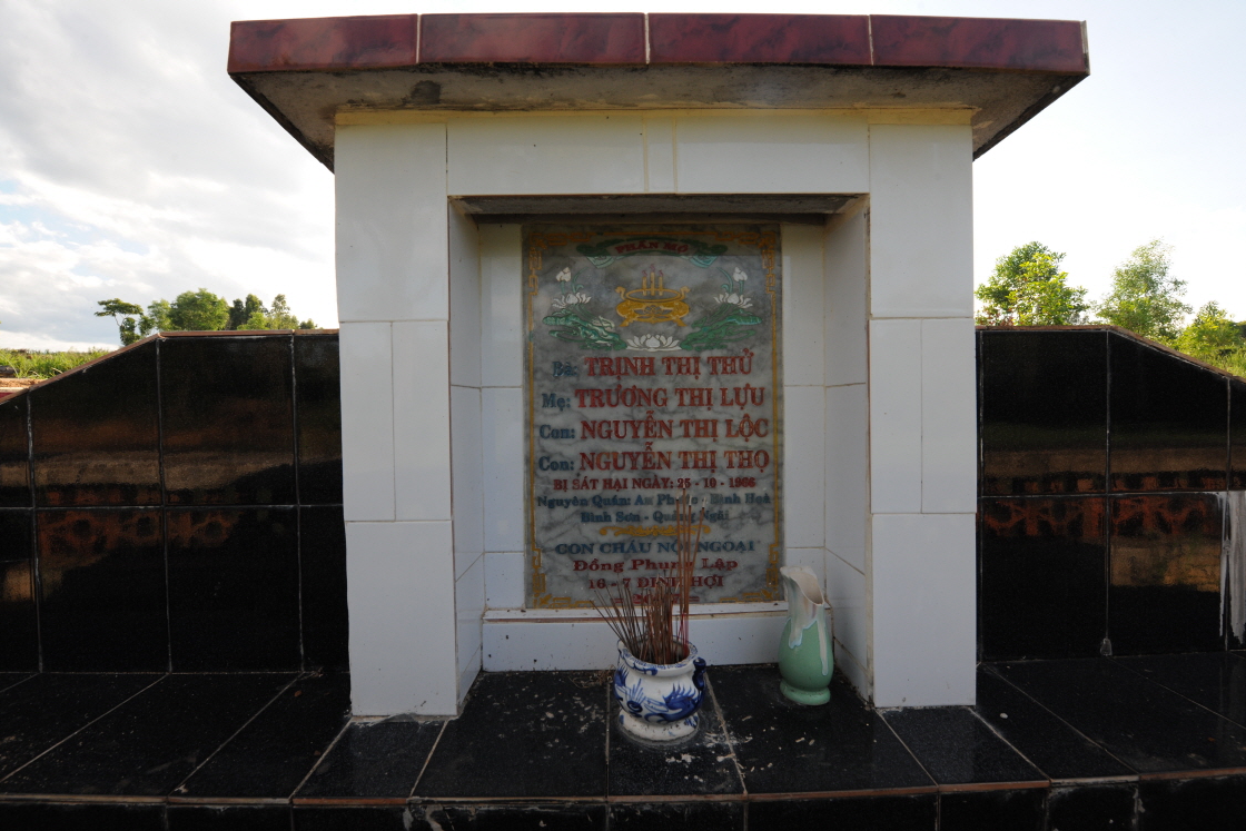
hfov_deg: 100.4
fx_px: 519
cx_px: 613
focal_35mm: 15
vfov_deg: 77.3
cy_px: 409
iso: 400
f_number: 11
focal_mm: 14
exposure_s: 1/180
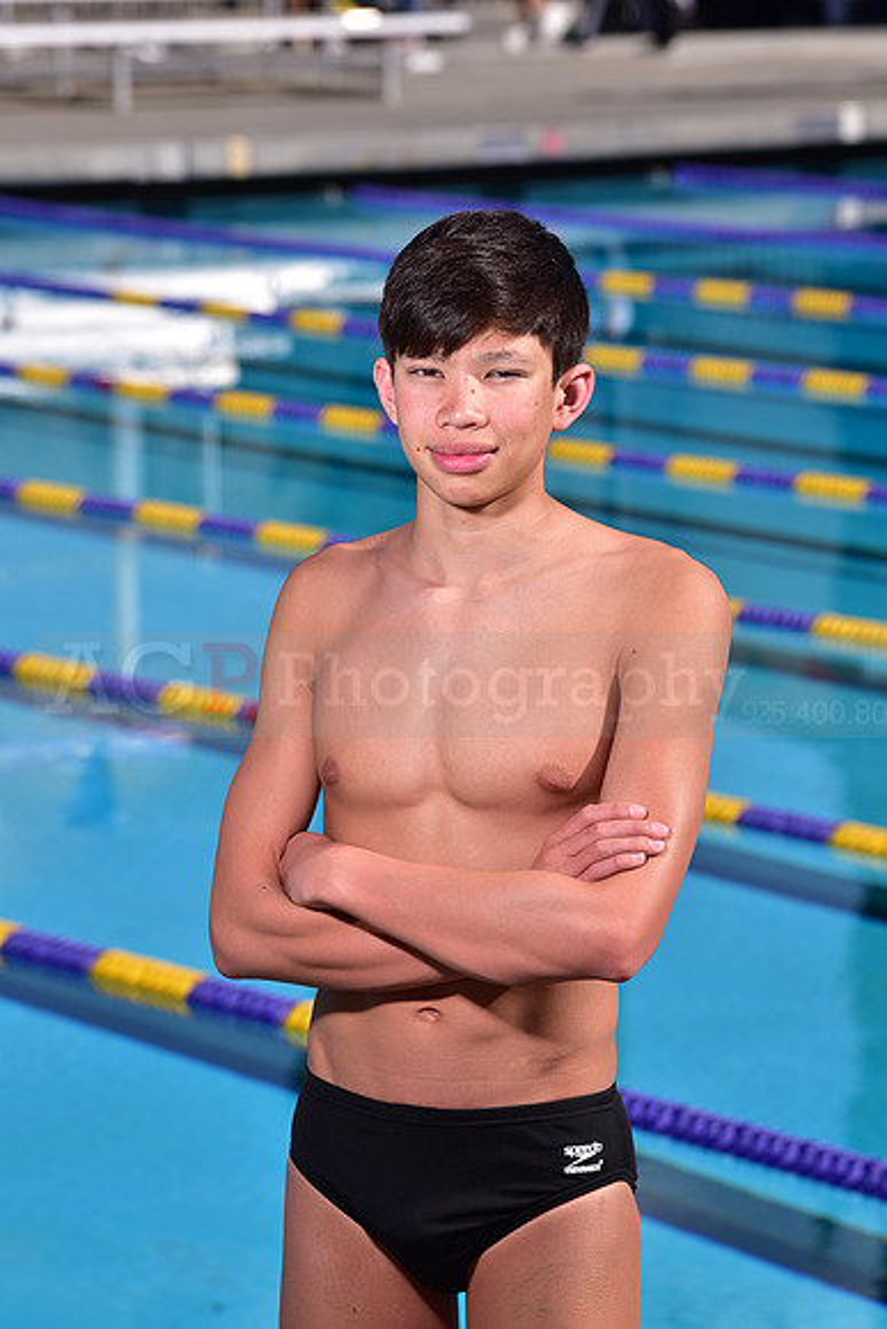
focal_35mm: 180
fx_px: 6648
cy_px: 664
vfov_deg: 11.4
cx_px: 444
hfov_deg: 7.6
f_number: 9
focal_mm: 180
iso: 80
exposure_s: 1/250
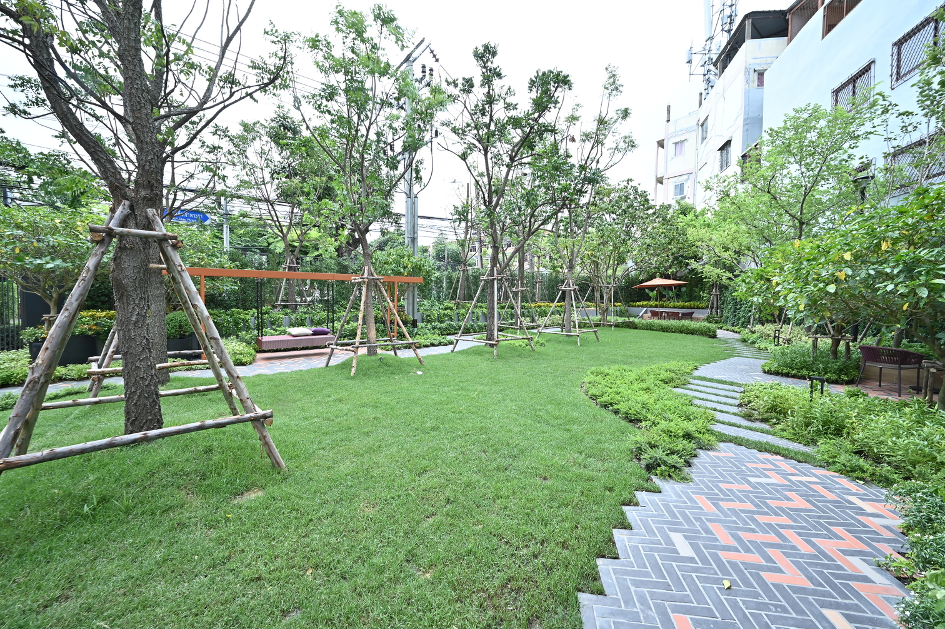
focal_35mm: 14
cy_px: 314
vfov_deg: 81.1
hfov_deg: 104.3
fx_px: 367
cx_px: 472
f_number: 11
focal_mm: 14
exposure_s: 1/13
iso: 100
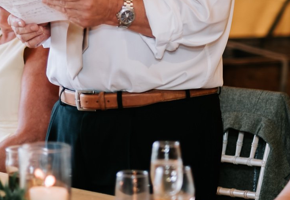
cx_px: 51
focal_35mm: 244
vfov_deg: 5.8
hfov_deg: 8.3
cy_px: 32
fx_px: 1987
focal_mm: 56
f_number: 1.2
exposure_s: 1/125
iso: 160
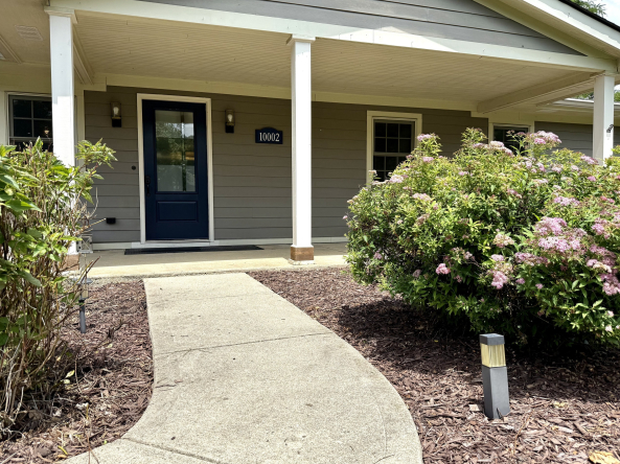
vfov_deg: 51.3
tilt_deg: -2.1
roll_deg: +0.7
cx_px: 313
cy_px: 233
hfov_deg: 65.4
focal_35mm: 27
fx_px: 483
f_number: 1.78
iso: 80
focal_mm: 6.76
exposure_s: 1/3953
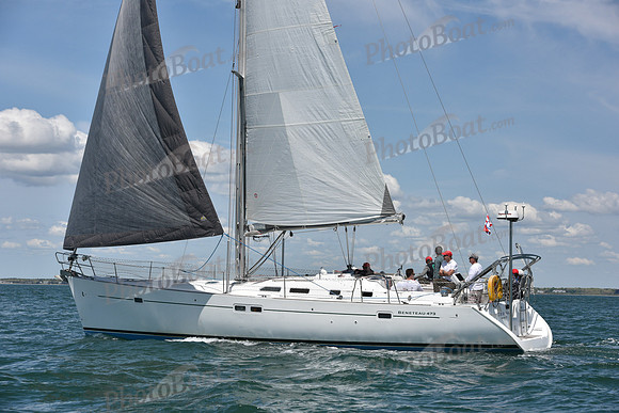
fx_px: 1548
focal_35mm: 90
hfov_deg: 22.6
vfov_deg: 15.2
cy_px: 206
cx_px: 310
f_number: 7.1
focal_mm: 90
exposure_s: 1/800
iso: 320
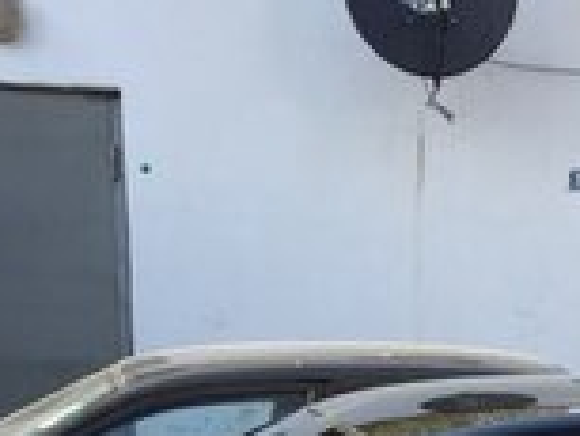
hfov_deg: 15.4
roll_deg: -2.3
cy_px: 908
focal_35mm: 125
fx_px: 2096
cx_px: 607
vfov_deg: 10.7
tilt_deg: -16.4
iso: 32
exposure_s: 1/306
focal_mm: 4.15
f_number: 2.2
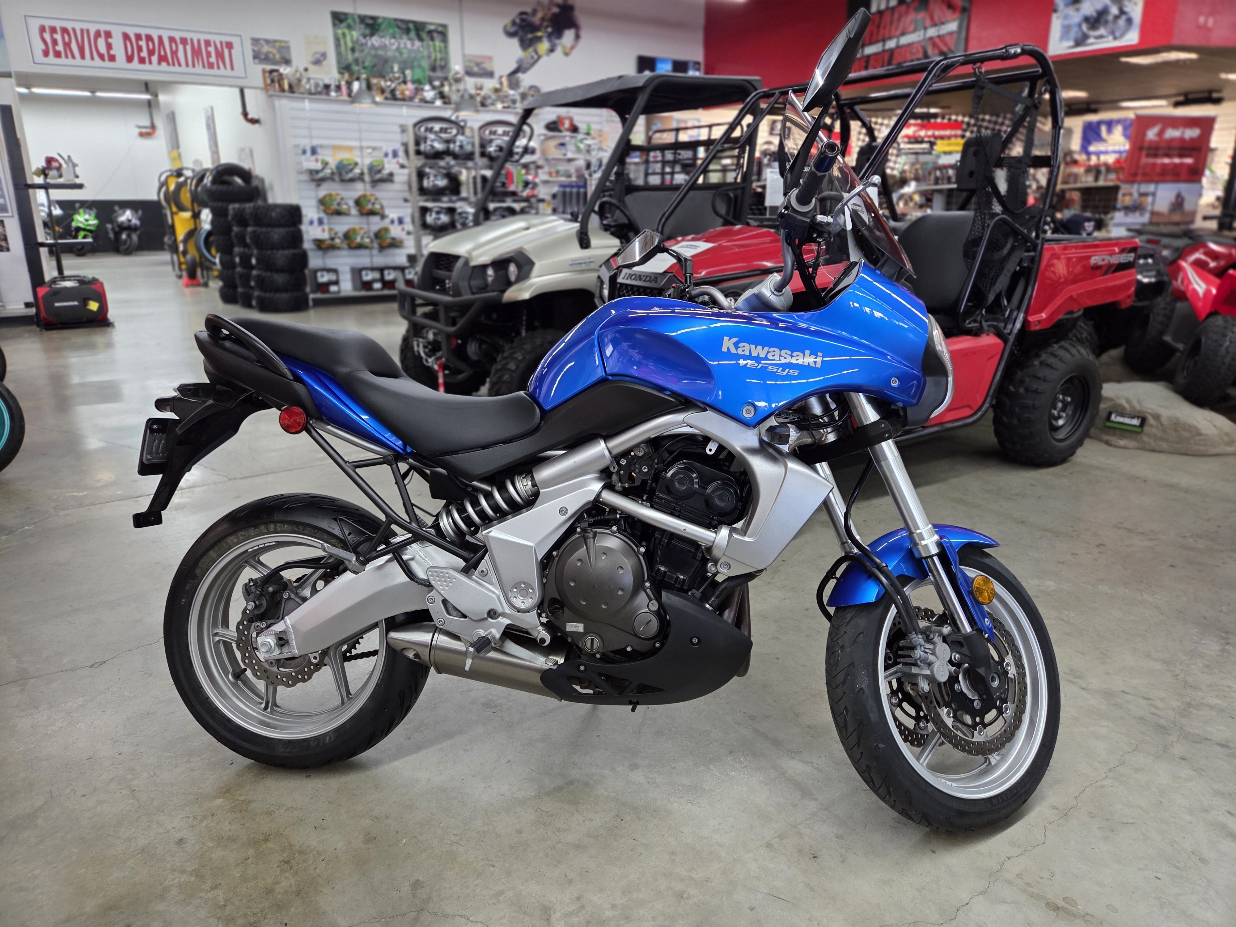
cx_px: 618
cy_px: 464
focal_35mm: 23
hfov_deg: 73.9
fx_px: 821
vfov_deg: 58.9
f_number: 1.8
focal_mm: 5.4
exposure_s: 1/120
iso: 400
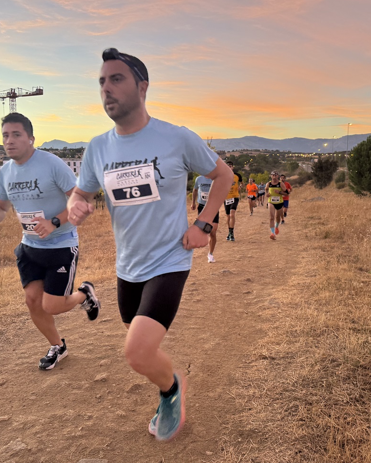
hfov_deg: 45.8
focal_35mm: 32
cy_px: 230
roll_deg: +0.6
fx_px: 439
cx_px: 182
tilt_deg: -8.6
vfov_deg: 55.7
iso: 80
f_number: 1.78
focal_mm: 6.76
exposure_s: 1/100
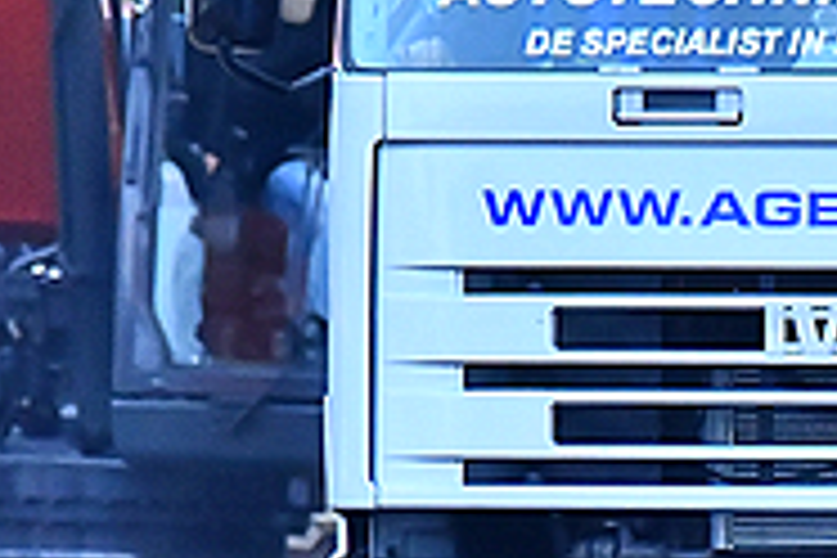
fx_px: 41940
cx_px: 810
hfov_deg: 1.1
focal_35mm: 1804
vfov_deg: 0.8
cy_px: 506
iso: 2500
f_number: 5.6
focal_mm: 280
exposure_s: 1/160
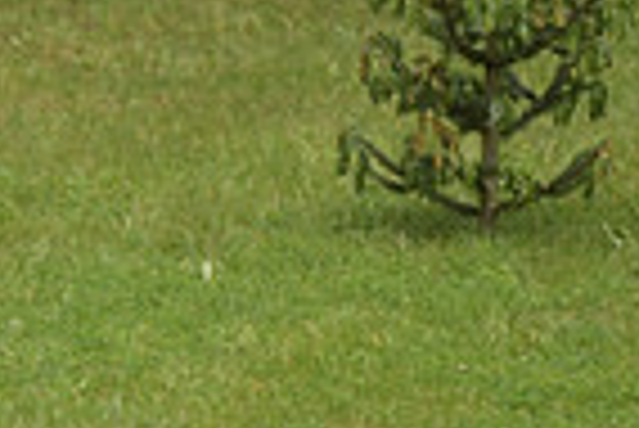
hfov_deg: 1.3
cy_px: 471
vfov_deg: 0.9
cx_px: -603
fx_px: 27629
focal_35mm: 1555
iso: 800
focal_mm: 380
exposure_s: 1/1250
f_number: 5.6
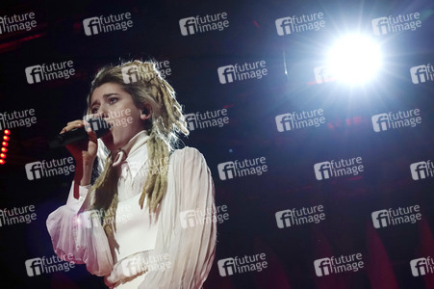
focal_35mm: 79
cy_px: 144
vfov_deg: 17.2
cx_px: 217
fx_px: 952
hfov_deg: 25.7
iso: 640
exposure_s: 1/125
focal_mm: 28.93
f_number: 3.2
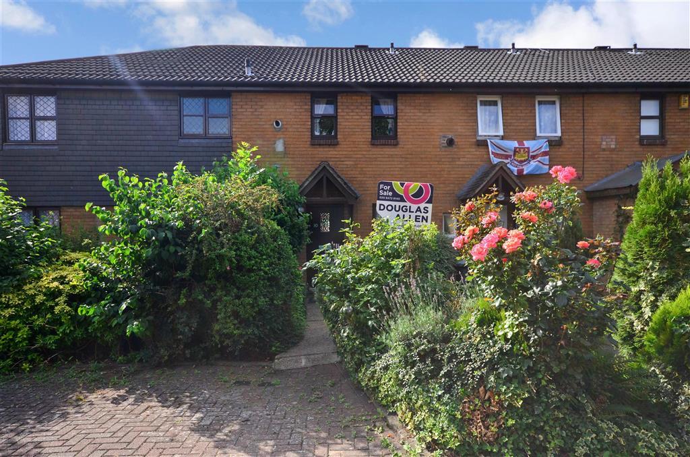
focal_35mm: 24
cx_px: 345
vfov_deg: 52.9
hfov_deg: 73.9
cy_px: 228
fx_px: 459
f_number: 8
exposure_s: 1/250
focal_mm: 16
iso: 200
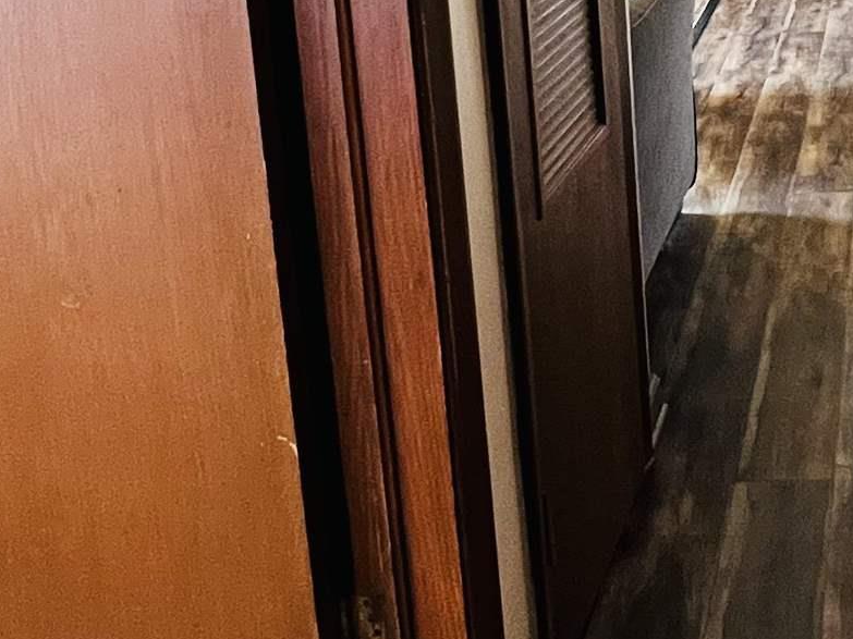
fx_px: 1257
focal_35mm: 51
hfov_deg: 34.0
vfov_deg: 26.0
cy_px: -94
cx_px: 864
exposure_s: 1/60
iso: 500
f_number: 1.8
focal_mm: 1.57
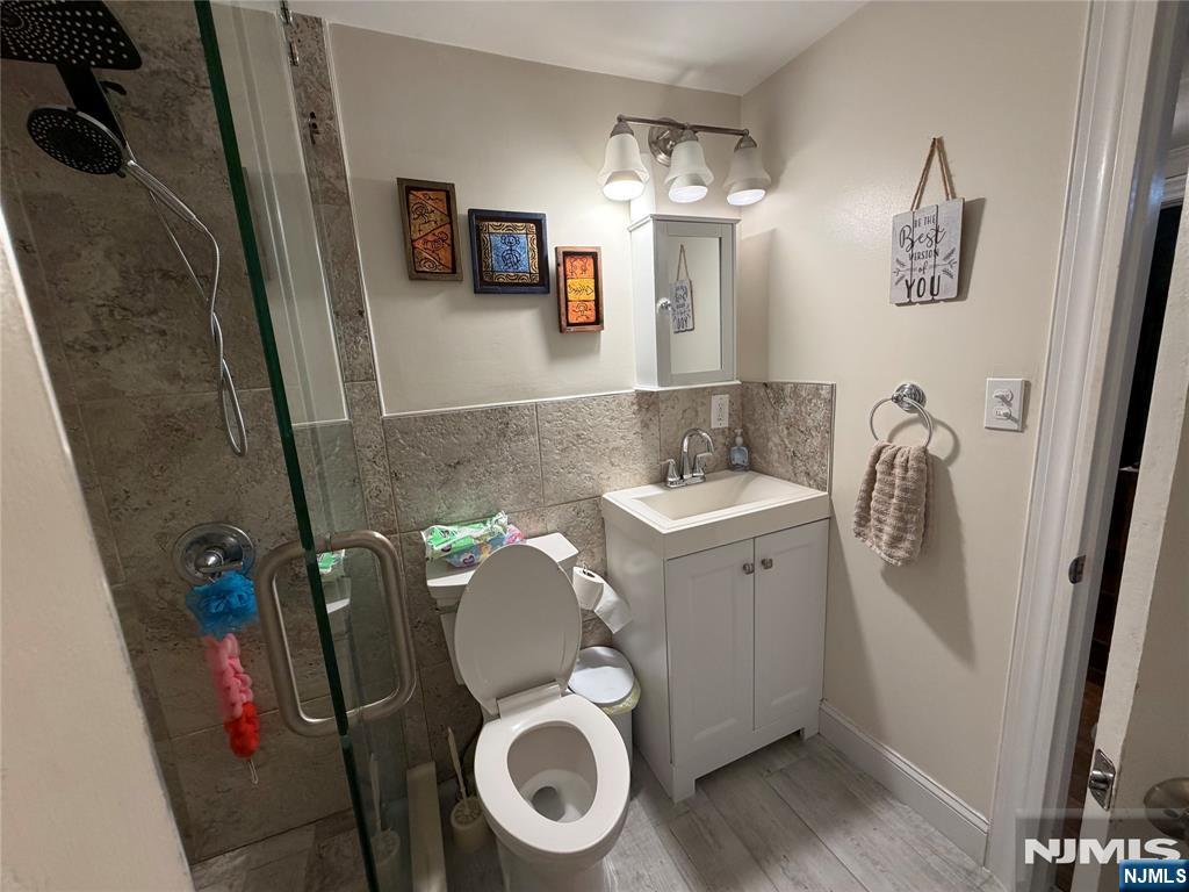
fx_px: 481
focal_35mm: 14
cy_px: 446
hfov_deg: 102.1
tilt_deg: -10.4
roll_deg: +3.7
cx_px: 594
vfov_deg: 85.7
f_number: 2.2
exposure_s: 1/120
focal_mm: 2.22
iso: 250
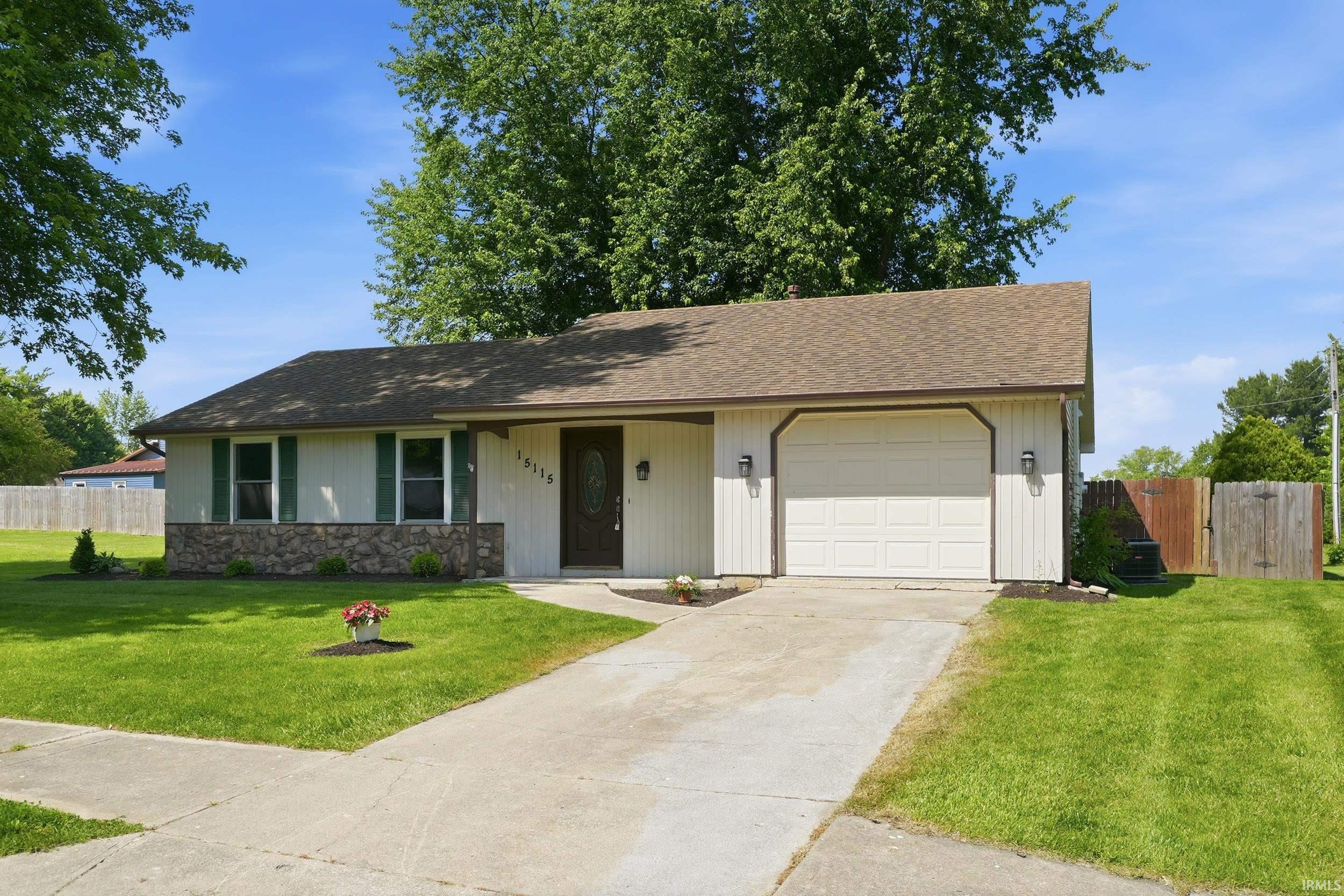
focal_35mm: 30
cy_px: 448
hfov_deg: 61.9
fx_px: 1120
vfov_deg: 43.6
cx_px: 672
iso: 100
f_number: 5
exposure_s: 1/640
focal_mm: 20
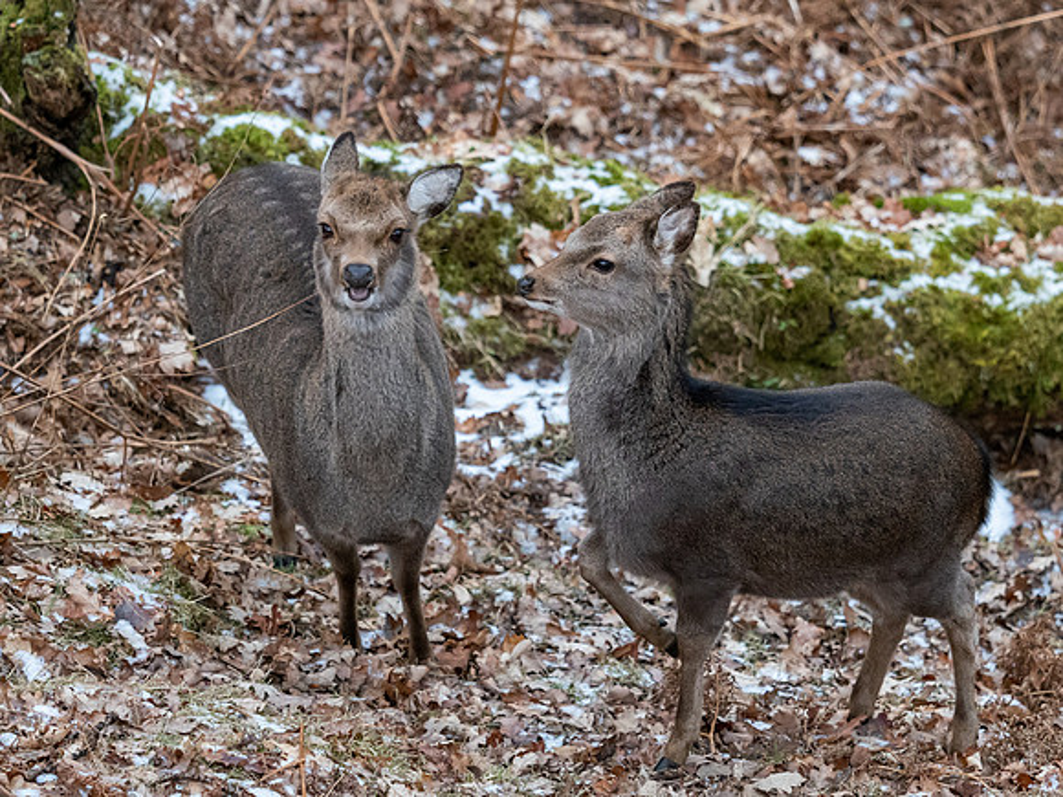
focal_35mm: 352
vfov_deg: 4.2
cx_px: 639
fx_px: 10820
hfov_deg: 5.6
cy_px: 235
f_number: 3.2
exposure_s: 1/800
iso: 1600
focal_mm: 125
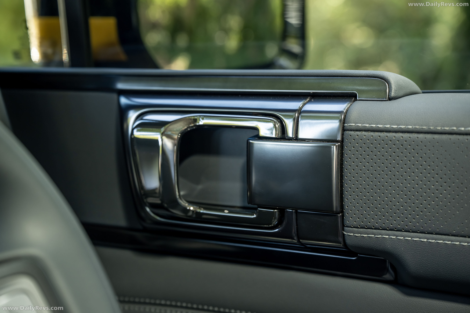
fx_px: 914
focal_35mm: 70
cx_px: 235
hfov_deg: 28.8
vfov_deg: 19.5
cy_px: 156
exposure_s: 1/30
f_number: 5
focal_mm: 70
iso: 400
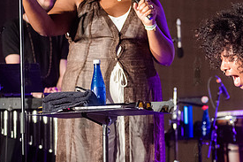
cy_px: 70
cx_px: 197
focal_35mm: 169
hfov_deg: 12.1
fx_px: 1140
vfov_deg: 8.1
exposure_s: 1/500
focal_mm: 80
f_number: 3.5
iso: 6400
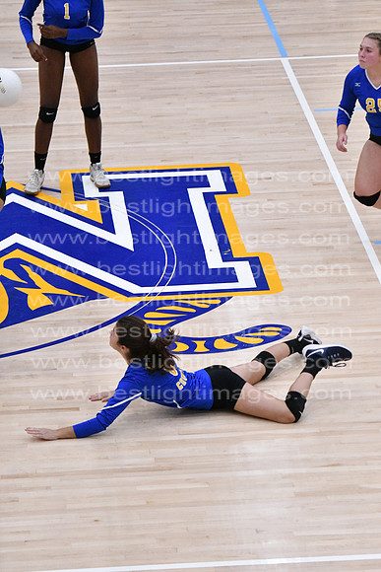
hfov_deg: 7.9
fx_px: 2760
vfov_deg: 11.8
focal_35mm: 174
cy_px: 286
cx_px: 190
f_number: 3.2
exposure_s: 1/1250
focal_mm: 116
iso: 6400
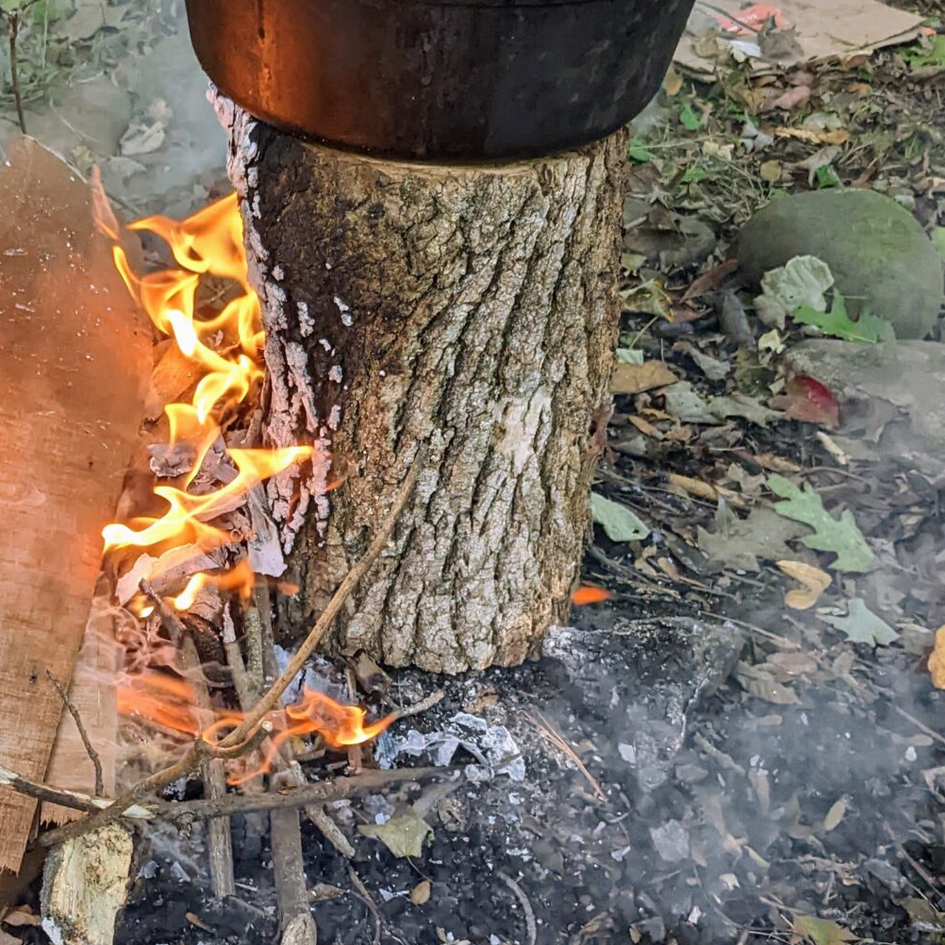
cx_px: 231
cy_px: 488
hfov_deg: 27.7
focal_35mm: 61
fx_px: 1884
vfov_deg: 28.2
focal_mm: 4.38
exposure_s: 1/396
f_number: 1.73
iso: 113
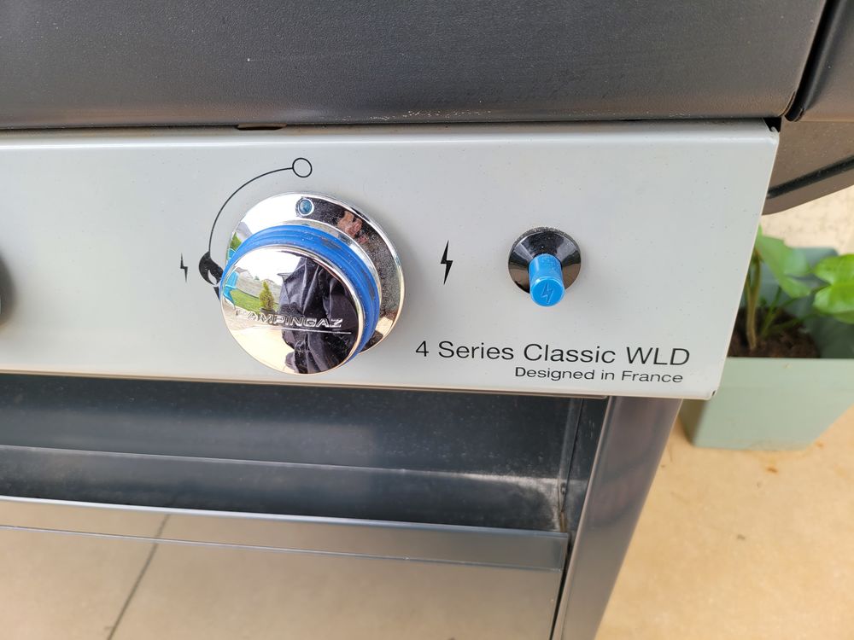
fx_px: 641
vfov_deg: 53.1
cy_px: 320
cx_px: 427
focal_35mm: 26
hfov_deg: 67.3
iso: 40
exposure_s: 1/300
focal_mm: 5
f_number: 1.8
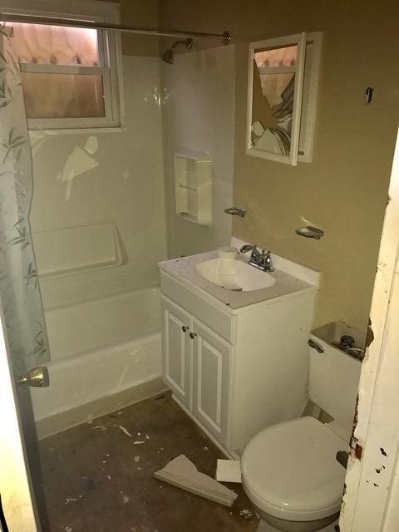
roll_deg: +0.9
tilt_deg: -20.6
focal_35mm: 28
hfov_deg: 49.7
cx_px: 200
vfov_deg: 63.4
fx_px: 430
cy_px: 266
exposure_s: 1/16
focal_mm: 3.99
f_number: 1.8
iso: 64
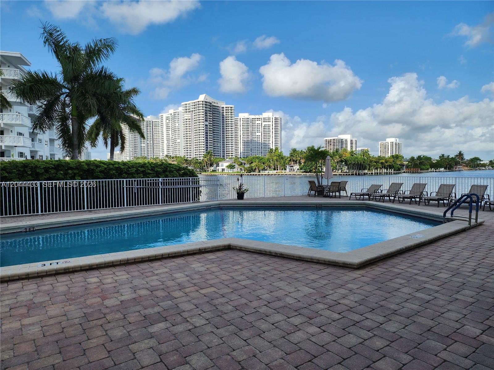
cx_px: 247
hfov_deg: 73.9
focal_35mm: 23
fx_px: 328
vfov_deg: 58.9
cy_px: 185
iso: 12
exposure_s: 1/989
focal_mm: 6.4
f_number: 1.8
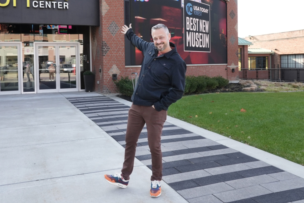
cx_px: 122
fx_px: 287
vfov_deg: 38.6
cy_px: 72
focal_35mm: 34
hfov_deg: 55.4
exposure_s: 1/80
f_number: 22
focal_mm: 24
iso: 2000
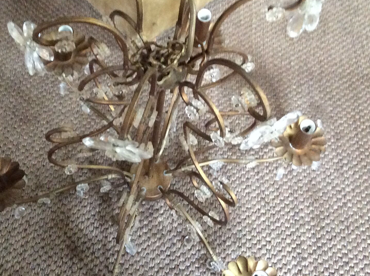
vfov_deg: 25.1
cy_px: 109
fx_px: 619
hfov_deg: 33.2
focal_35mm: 58
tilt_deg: -57.5
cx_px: 153
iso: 320
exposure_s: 1/20
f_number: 2.4
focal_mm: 3.3
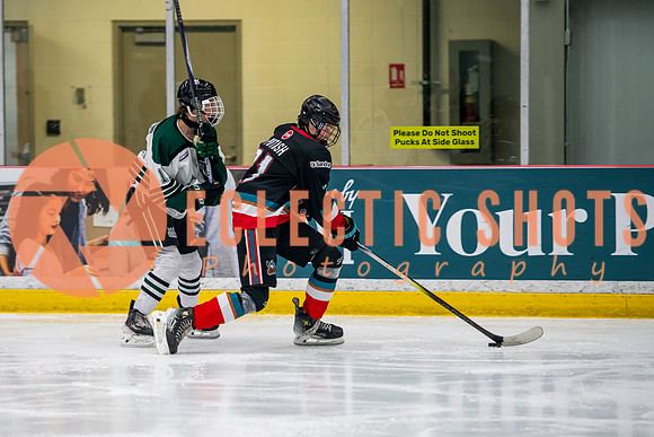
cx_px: 220
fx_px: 3928
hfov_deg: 9.5
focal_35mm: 216
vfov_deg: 6.4
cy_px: 239
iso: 2000
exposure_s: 1/640
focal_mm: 160
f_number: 3.2
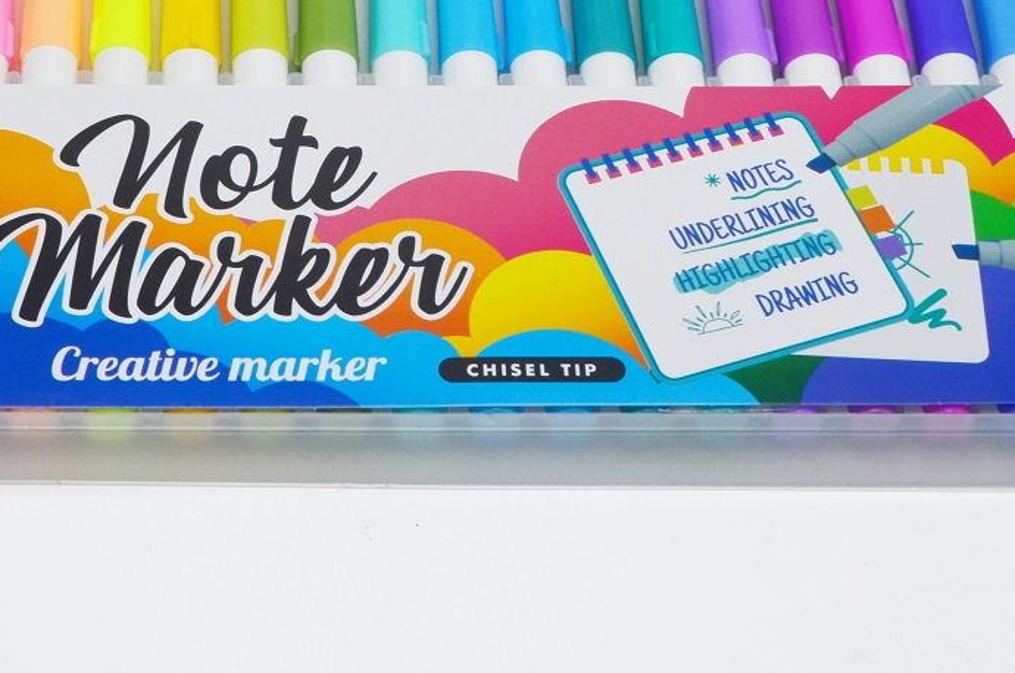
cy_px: 80
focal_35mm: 105
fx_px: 2954
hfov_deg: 19.5
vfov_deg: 12.9
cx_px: 373
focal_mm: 32
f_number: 11
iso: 200
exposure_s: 1/100
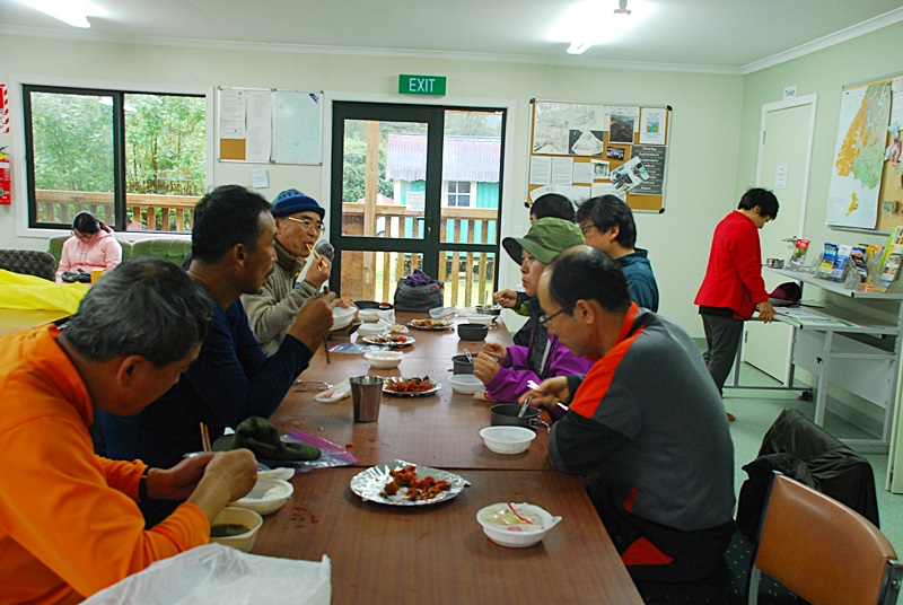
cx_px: 452
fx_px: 829
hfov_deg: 57.2
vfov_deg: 40.1
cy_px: 302
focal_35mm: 33
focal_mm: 22
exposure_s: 1/30
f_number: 6.3
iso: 450
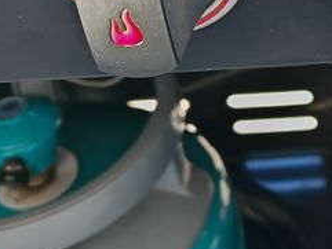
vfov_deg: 13.1
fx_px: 1075
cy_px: 15
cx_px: 485
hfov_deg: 16.2
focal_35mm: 112
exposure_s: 1/160
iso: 50
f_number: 1.6
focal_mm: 7.62
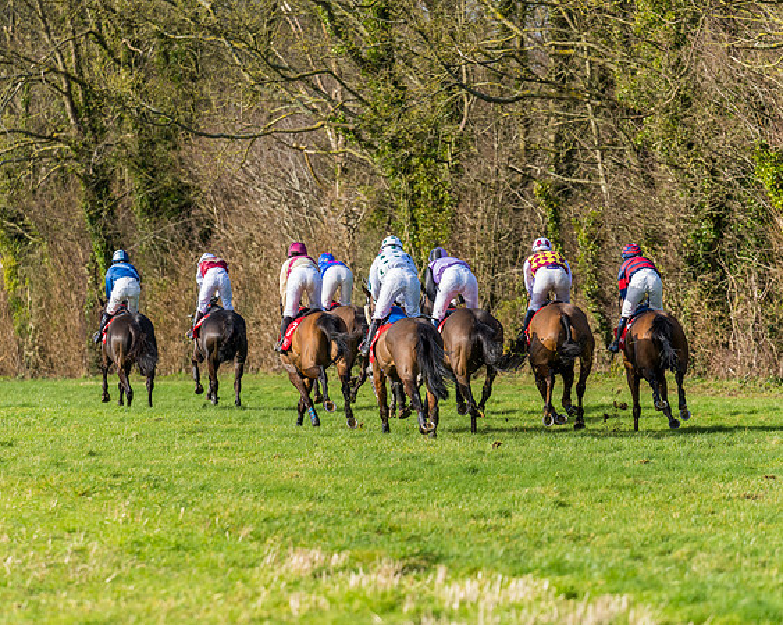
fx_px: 6281
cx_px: 395
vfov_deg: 5.7
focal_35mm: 271
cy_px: 296
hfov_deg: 7.1
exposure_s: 1/1250
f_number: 4
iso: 200
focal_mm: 200
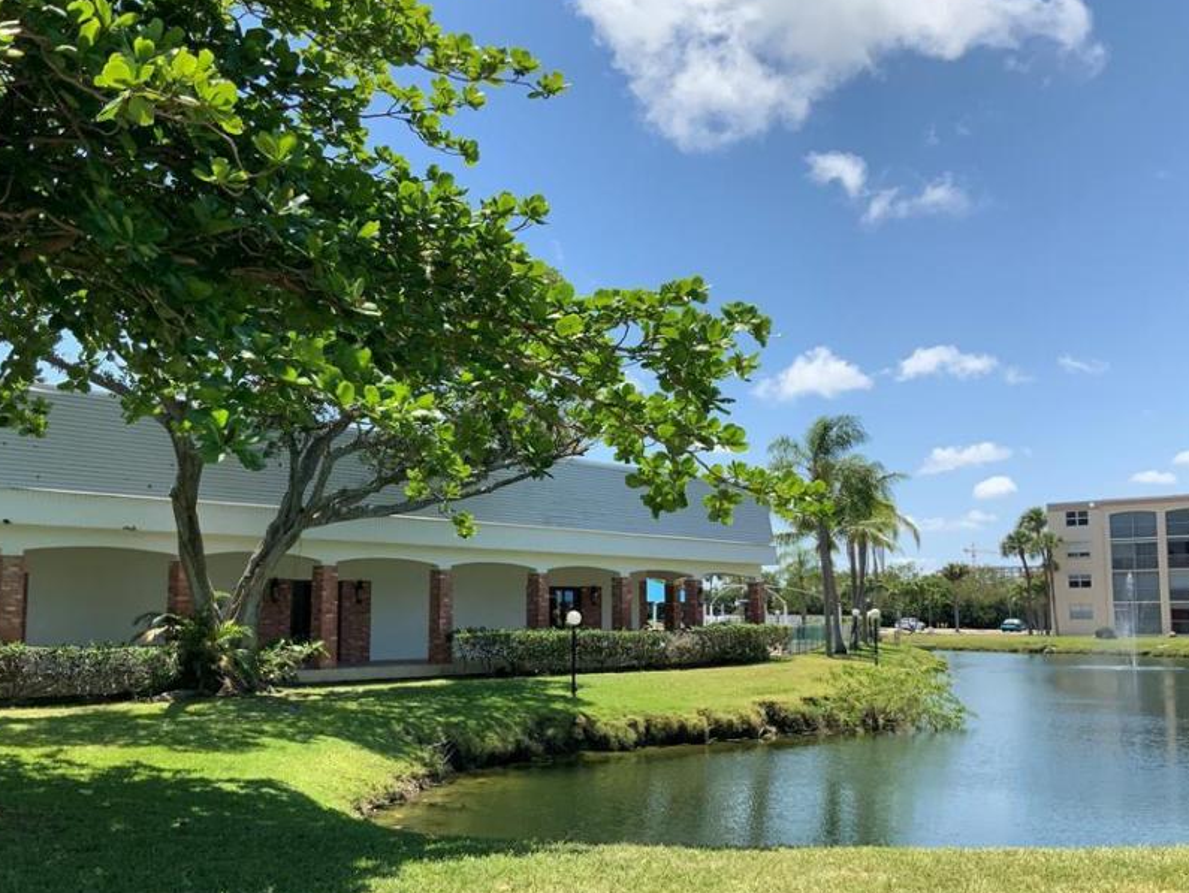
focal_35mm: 35
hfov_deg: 52.6
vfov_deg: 40.7
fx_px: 1203
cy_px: 494
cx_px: 577
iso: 16
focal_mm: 3
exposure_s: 1/1675
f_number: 1.8
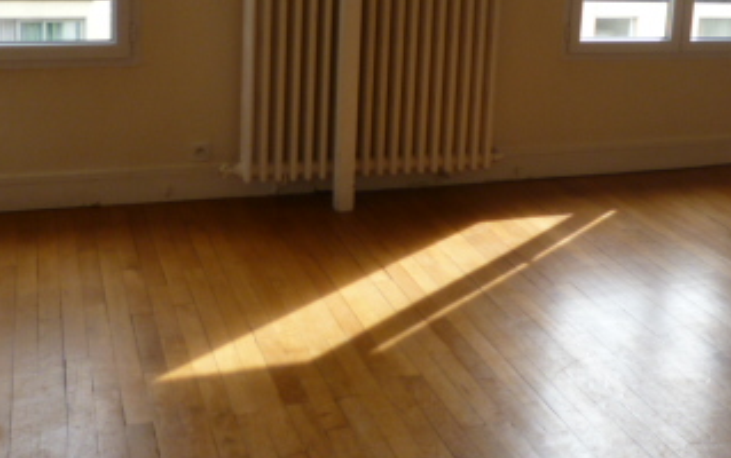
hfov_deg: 39.1
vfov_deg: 24.6
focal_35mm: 51
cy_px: 37
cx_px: 484
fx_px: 1017
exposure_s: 1/125
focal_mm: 4.3
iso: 100
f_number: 2.5
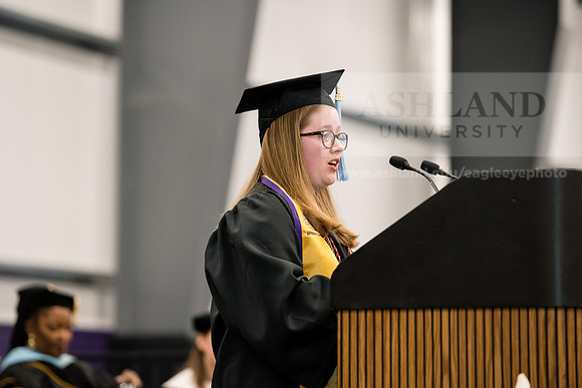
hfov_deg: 12.8
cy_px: 194
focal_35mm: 160
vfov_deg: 8.6
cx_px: 291
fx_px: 2587
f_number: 3.5
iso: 3200
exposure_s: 1/200
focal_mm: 160
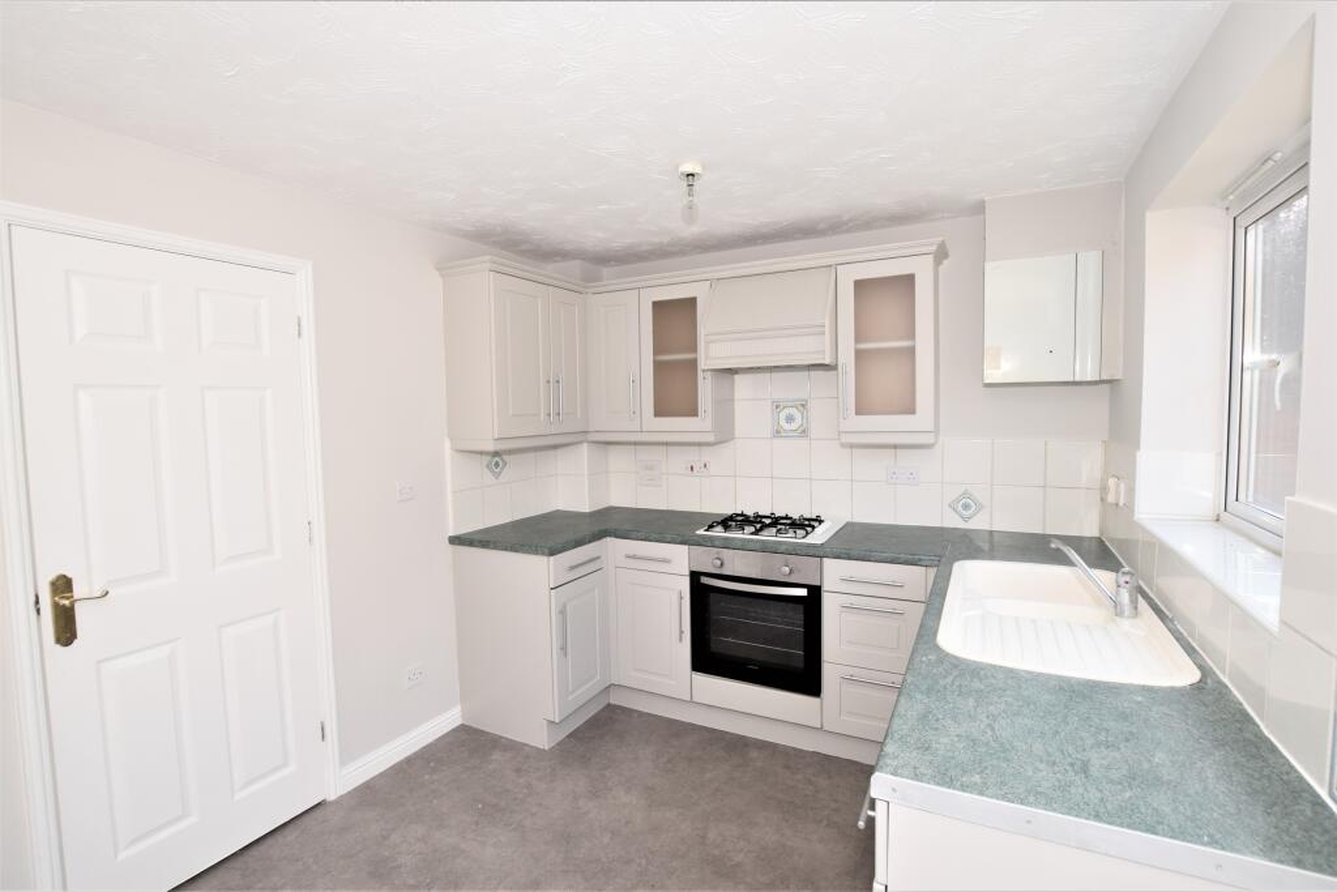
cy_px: 446
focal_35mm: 15
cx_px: 668
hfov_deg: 100.4
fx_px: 557
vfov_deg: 77.3
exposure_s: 1/125
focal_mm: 10
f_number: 5.6
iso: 360
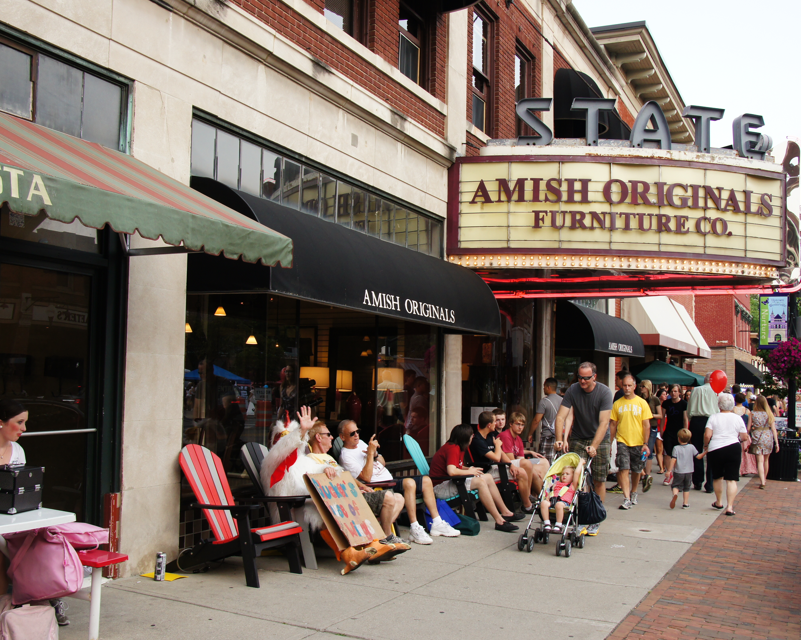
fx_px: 901
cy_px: 321
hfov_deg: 47.9
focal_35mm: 38
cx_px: 432
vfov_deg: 39.2
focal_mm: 22
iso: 400
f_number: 9
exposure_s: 1/80
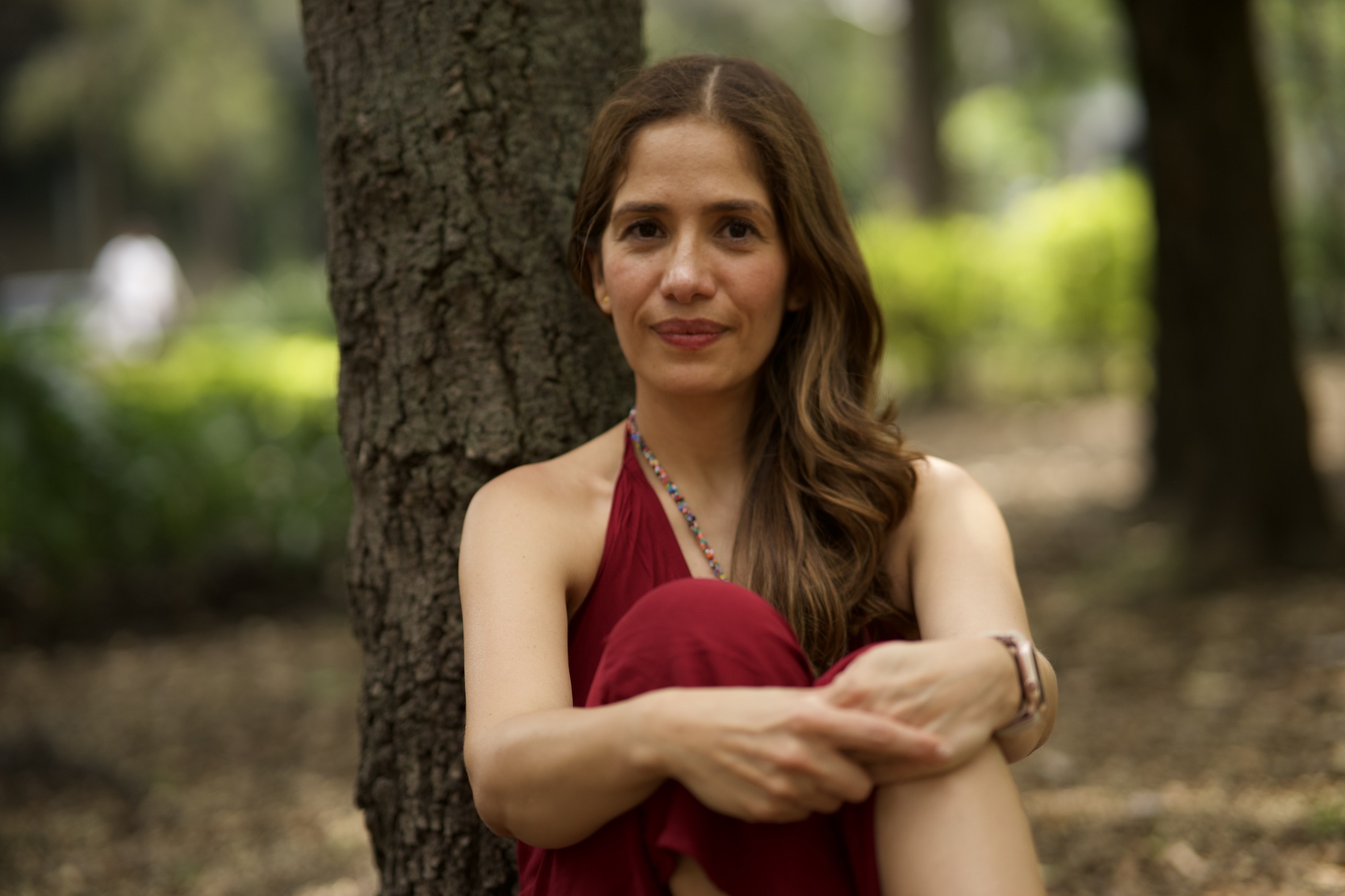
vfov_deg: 16.1
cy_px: 448
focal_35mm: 85
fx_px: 3175
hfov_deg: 23.9
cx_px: 672
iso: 200
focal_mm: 85
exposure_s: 1/800
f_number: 1.8
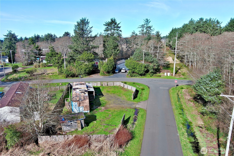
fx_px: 188
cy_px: 78
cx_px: 117
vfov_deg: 45.0
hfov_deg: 63.7
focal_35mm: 29
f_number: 2.8
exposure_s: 1/1170
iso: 100
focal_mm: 10.57
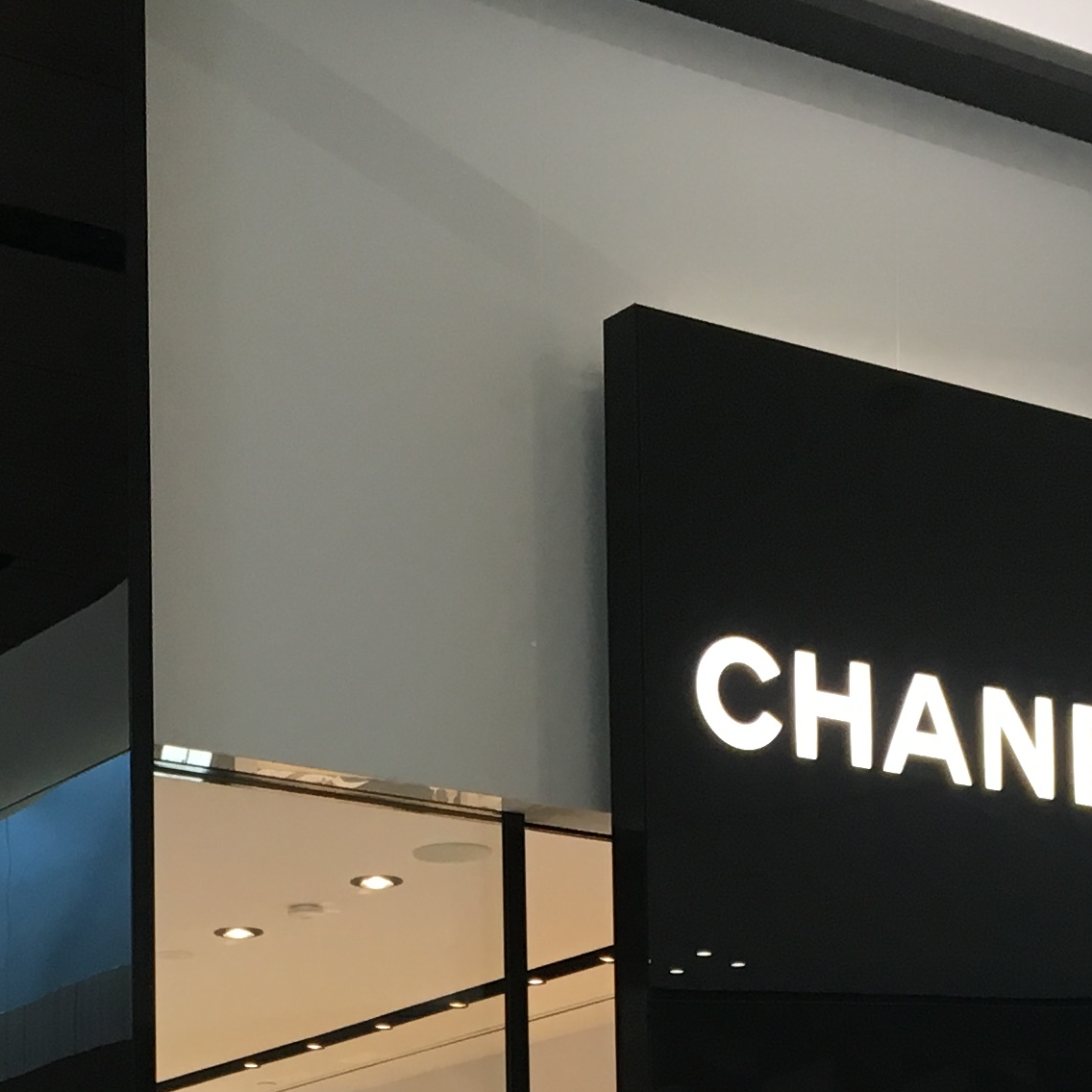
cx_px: 383
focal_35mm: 91
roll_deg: +0.1
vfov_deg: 18.0
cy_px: 1373
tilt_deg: +4.2
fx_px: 3248
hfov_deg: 19.0
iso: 32
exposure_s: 1/33
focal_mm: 4.15
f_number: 2.2
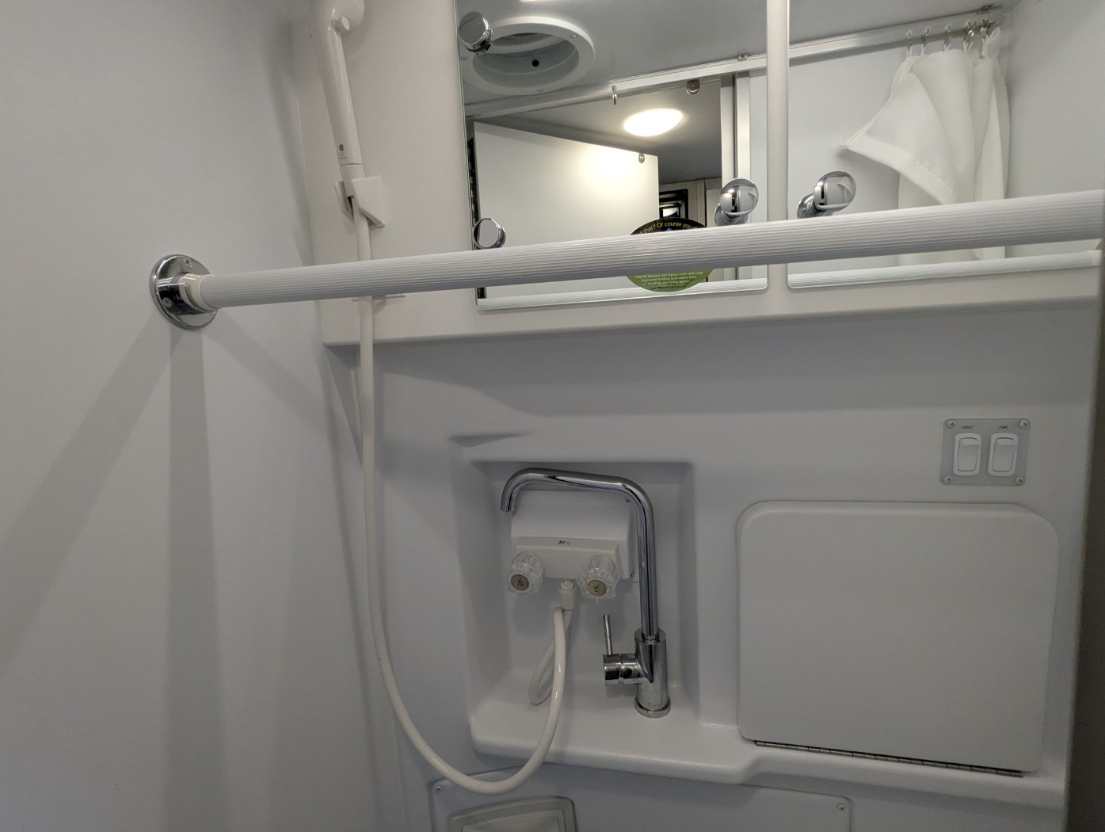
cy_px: 416
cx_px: 552
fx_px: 511
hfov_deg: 94.4
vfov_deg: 78.2
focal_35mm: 16
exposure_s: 1/194
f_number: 2.2
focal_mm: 2.35
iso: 131
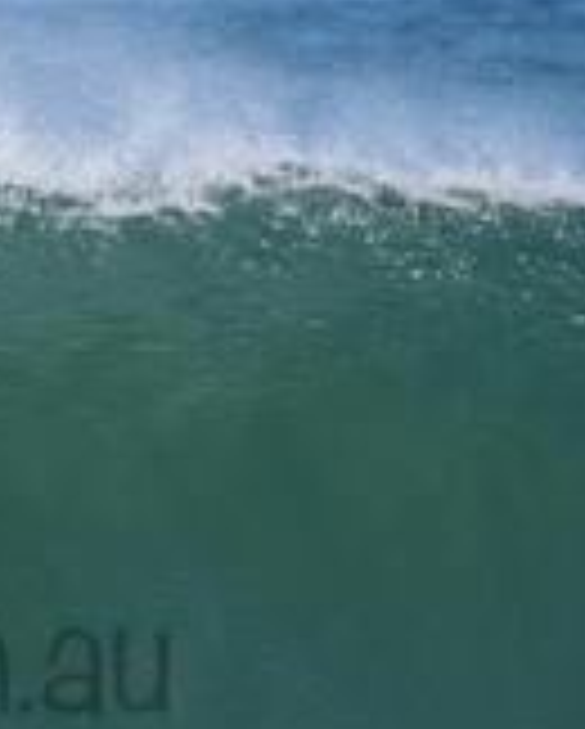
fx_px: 41324
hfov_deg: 0.8
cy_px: 610
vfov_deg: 1.0
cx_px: -306
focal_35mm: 1913
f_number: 5.6
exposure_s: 1/2000
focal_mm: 380
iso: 400
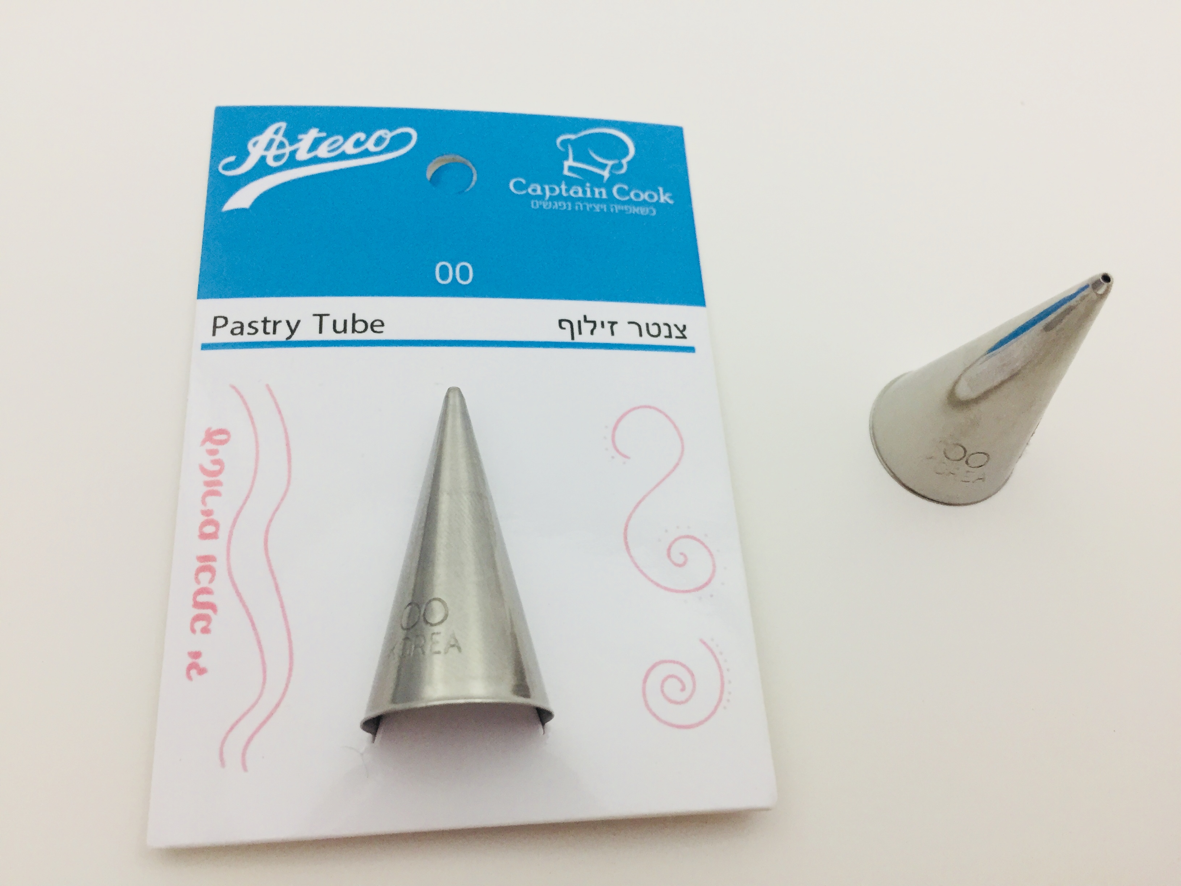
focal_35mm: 29
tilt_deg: -65.2
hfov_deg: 61.7
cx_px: 590
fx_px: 989
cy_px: 443
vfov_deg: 48.2
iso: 125
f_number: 2.2
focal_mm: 4.15
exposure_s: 1/33
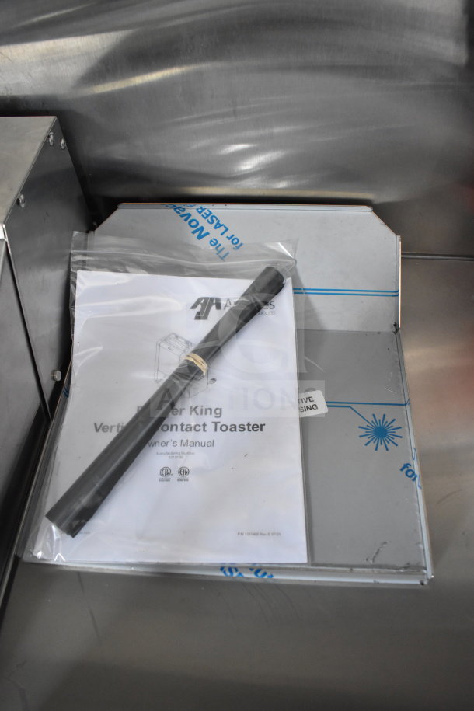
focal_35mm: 27
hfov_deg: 47.9
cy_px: 356
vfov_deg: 67.4
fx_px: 533
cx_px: 237
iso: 2500
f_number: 3.5
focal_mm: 18
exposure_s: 1/30
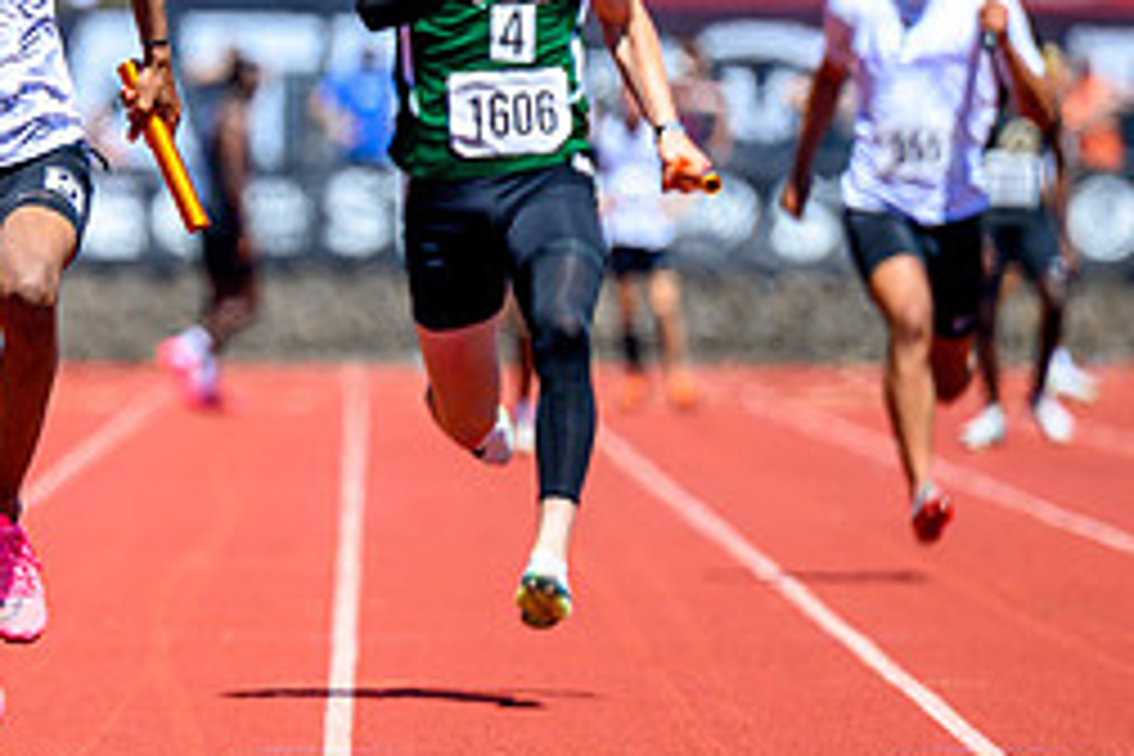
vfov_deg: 2.1
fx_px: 20158
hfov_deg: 3.2
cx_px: -60
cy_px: 271
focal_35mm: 640
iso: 125
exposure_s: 1/2500
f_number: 2.8
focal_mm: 200
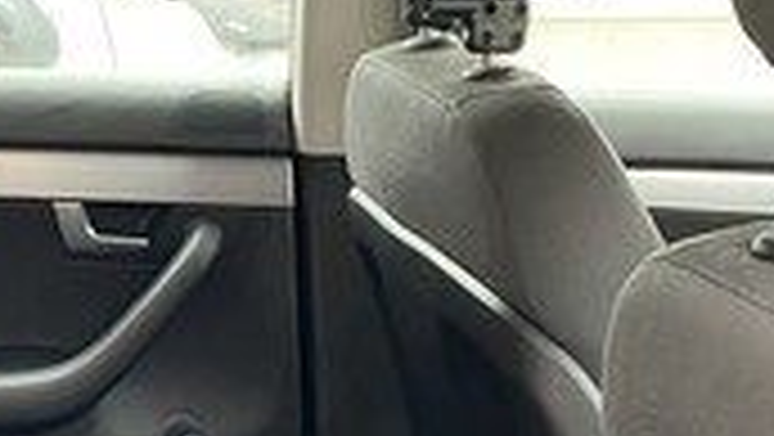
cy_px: 762
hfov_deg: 24.2
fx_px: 1725
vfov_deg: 13.1
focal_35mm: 84
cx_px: 4
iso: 500
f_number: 1.8
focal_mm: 4.25
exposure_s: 1/60
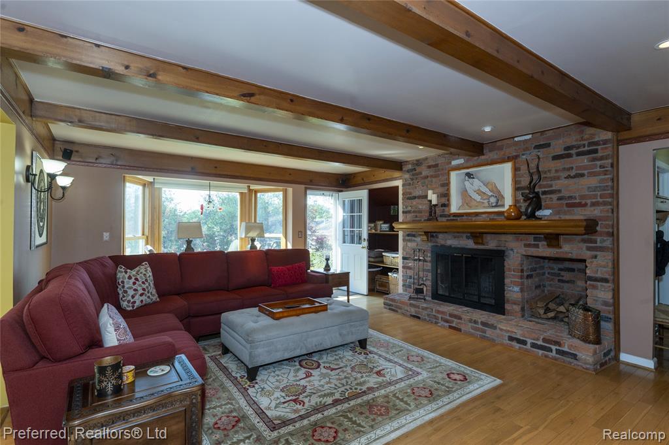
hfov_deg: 90.0
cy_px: 222
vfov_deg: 67.3
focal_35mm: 18
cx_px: 334
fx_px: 334
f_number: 8
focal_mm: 18
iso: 640
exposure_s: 1/125
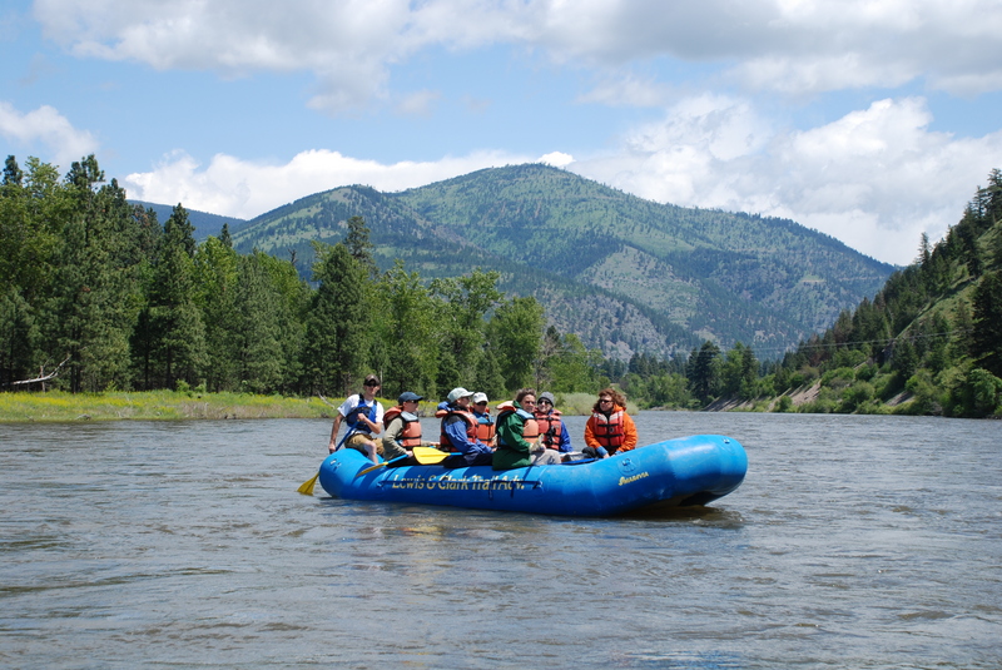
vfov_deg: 22.7
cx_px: 501
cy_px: 335
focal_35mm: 60
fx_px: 1671
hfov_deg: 33.4
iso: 100
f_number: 7.1
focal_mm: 40
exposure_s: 1/200
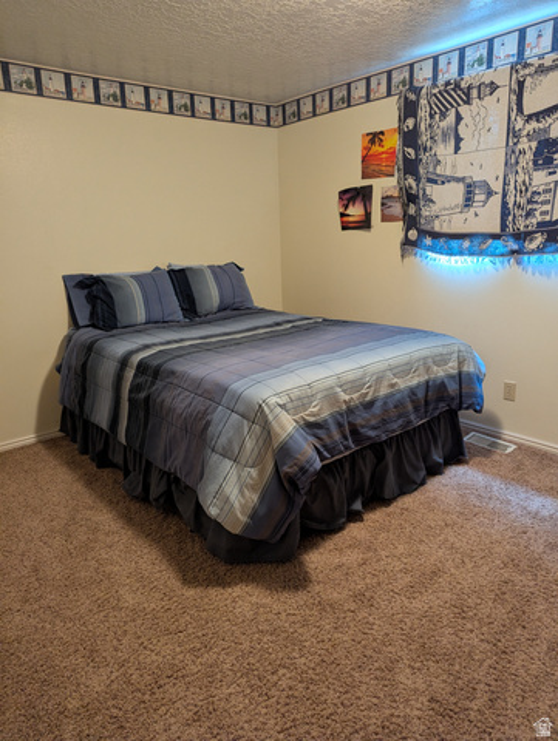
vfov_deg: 71.5
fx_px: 515
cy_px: 370
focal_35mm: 24
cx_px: 279
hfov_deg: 56.9
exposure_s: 1/24
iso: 535
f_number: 1.85
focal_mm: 6.81
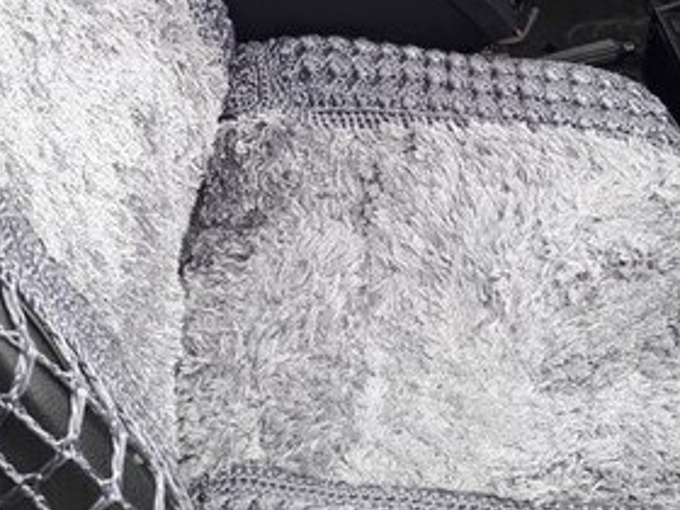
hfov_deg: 29.4
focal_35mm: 66
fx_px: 1297
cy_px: -74
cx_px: 340
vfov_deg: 21.0
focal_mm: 3.7
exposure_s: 1/185
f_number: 1.9
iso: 40
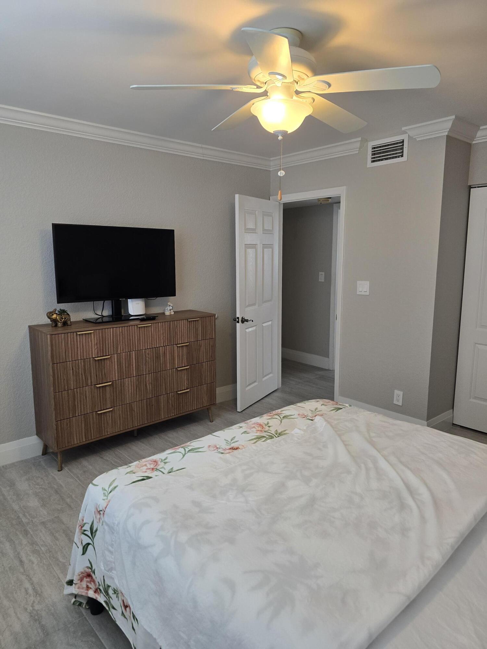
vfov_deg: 73.9
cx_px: 244
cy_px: 324
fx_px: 431
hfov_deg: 58.9
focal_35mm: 23
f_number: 1.7
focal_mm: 6.3
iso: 160
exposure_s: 1/120
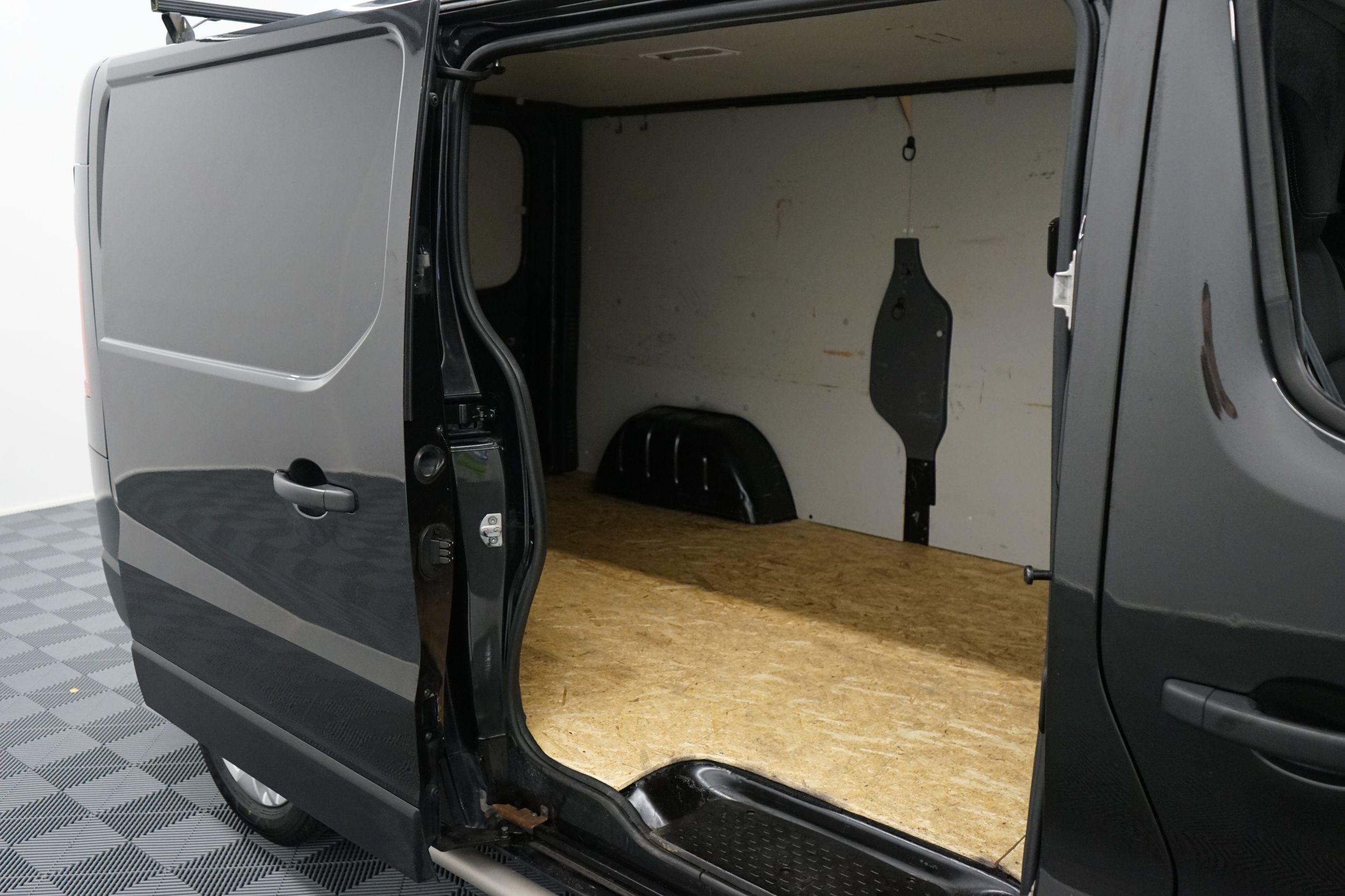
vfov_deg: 43.6
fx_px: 1121
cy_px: 448
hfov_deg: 61.9
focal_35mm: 30
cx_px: 672
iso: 3200
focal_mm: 30
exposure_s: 1/160
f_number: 3.5
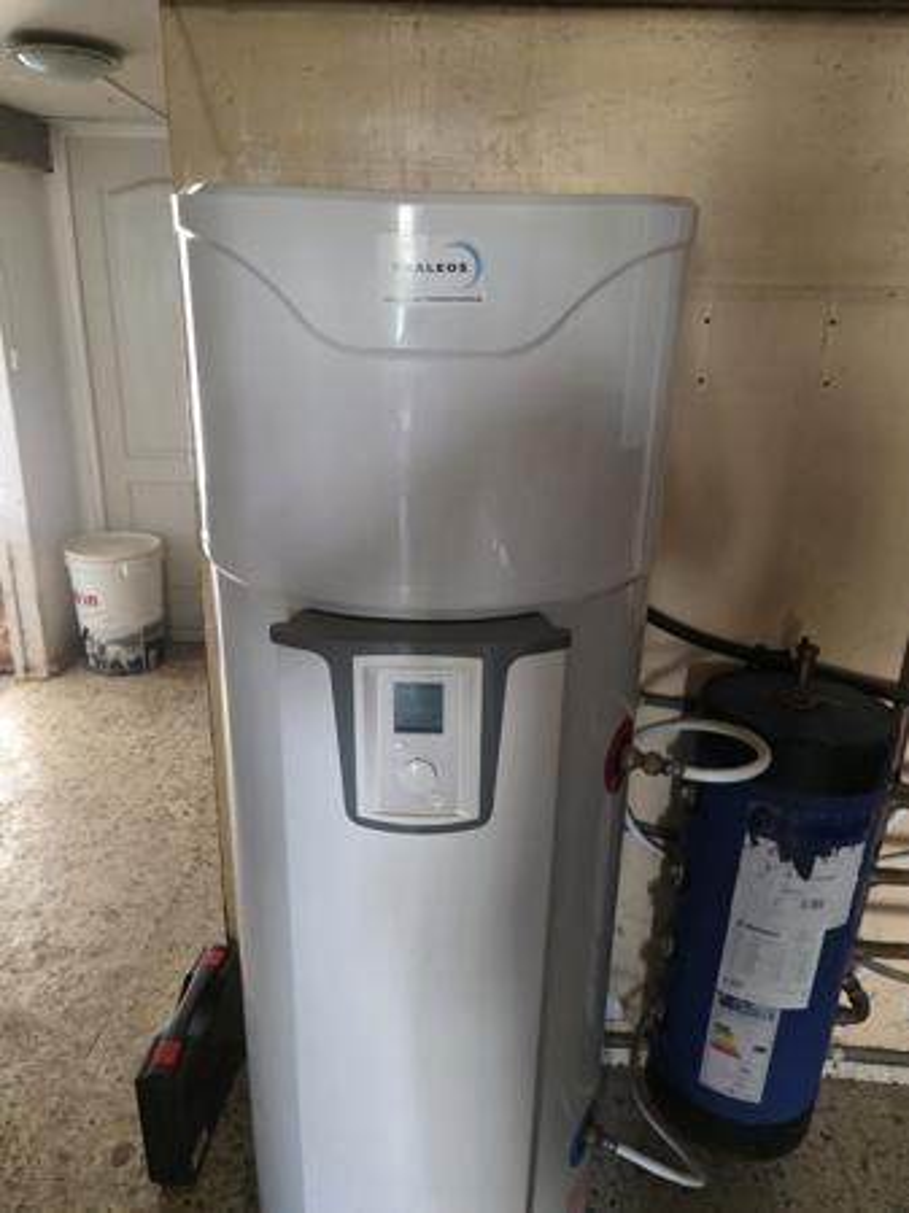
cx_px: 454
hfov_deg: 58.8
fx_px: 806
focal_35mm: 23
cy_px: 606
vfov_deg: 74.0
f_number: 1.7
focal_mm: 6.3
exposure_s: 1/100
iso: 640
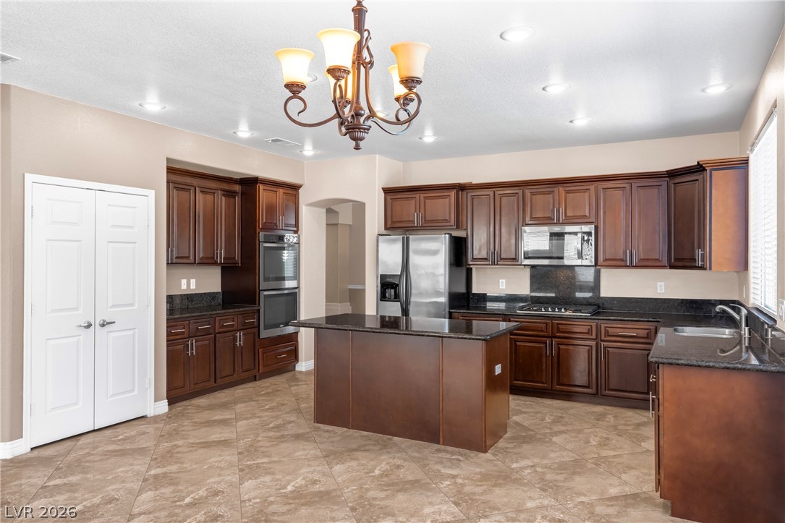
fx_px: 523
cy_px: 262
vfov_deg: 53.1
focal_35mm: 24
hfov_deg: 73.8
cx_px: 392
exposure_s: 1/500
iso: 400
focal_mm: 24
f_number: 8
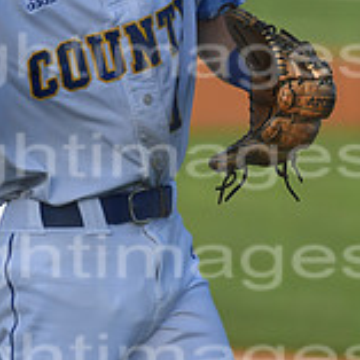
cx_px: 57
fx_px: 10279
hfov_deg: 2.0
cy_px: 111
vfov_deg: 2.0
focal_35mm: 874
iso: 100
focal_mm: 185
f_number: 2.8
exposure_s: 1/2000
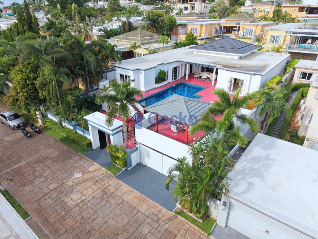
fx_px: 221
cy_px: 120
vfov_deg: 56.8
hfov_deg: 71.6
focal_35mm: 24
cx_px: 159
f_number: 1.8
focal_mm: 8.67
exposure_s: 1/320
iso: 200
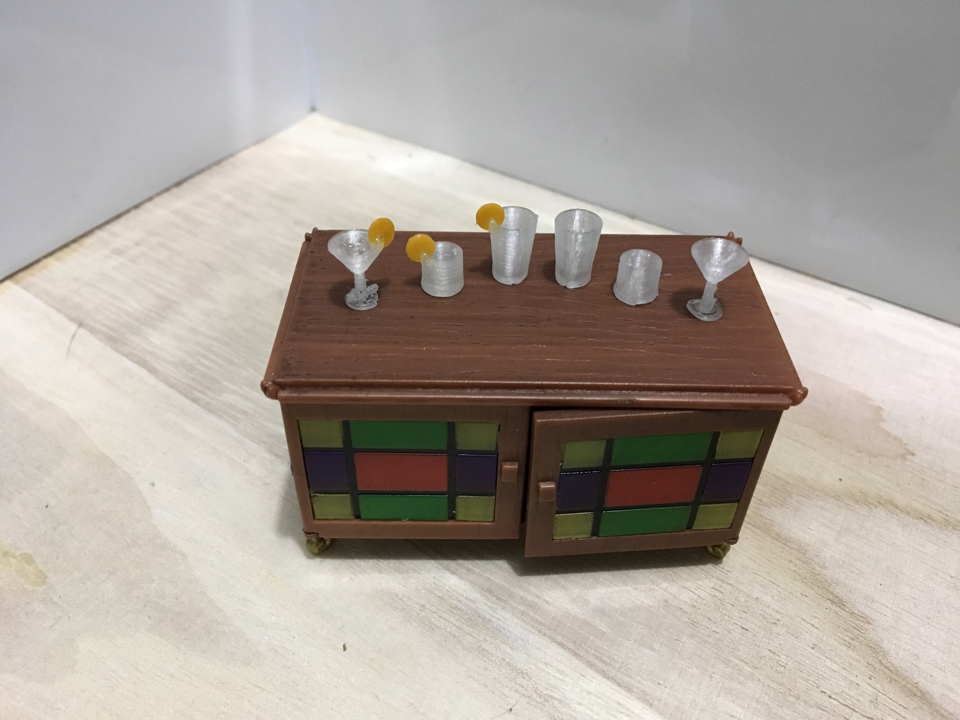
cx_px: 480
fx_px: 804
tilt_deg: -39.9
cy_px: 360
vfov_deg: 48.2
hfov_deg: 61.7
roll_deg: -1.9
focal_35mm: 29
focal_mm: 4.15
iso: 200
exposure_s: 1/24
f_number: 2.2
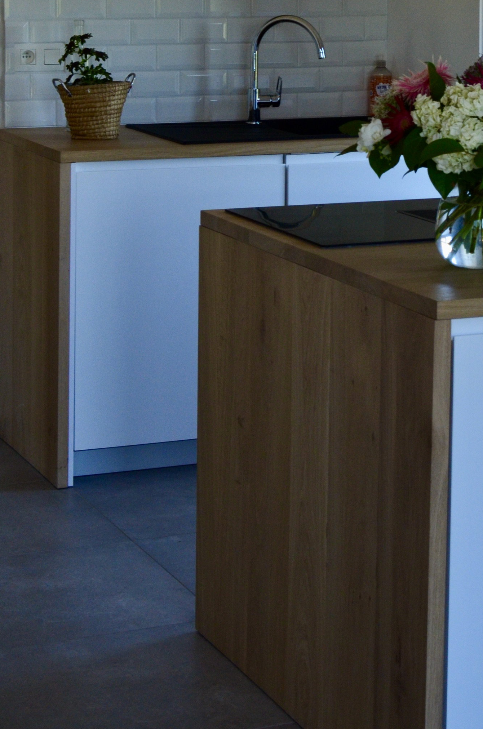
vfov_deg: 20.9
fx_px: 1939
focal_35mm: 96
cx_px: 414
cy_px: 82
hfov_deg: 14.1
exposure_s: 1/50
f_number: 9
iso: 800
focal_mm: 35
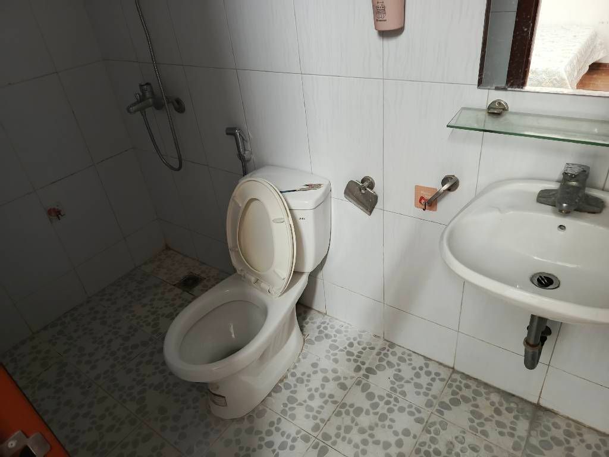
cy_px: 228
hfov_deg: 71.6
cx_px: 304
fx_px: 422
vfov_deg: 56.8
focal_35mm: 24
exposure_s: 1/50
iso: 2577
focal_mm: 5.25
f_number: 1.75
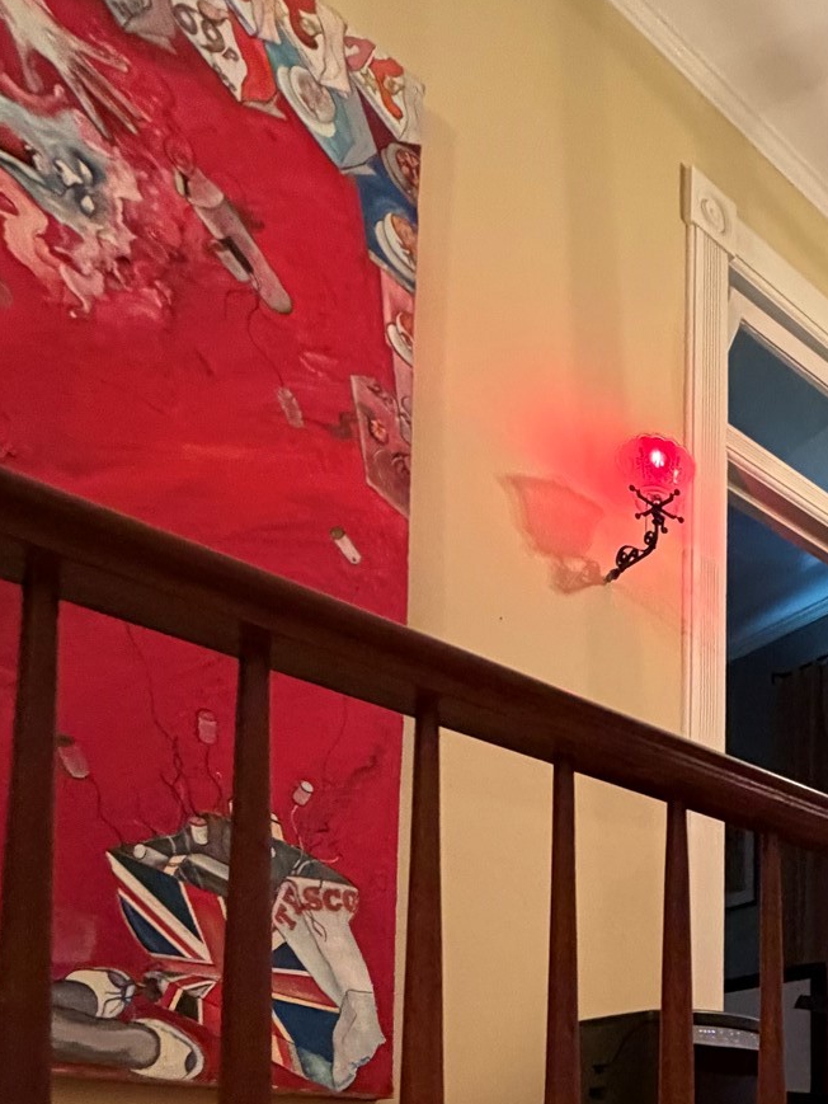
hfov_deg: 36.0
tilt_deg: +3.4
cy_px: 1133
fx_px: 1052
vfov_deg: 45.5
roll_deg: -1.2
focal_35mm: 33
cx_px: 928
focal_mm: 2.22
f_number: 2.2
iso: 500
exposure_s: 1/60
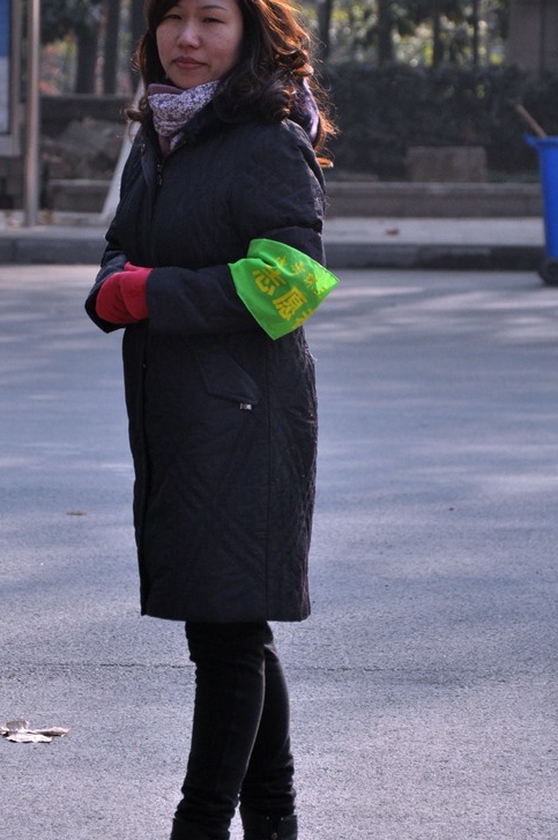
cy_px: 391
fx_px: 5167
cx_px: 176
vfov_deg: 9.3
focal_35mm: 222
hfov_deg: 6.2
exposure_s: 1/1600
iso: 720
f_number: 5.6
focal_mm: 105
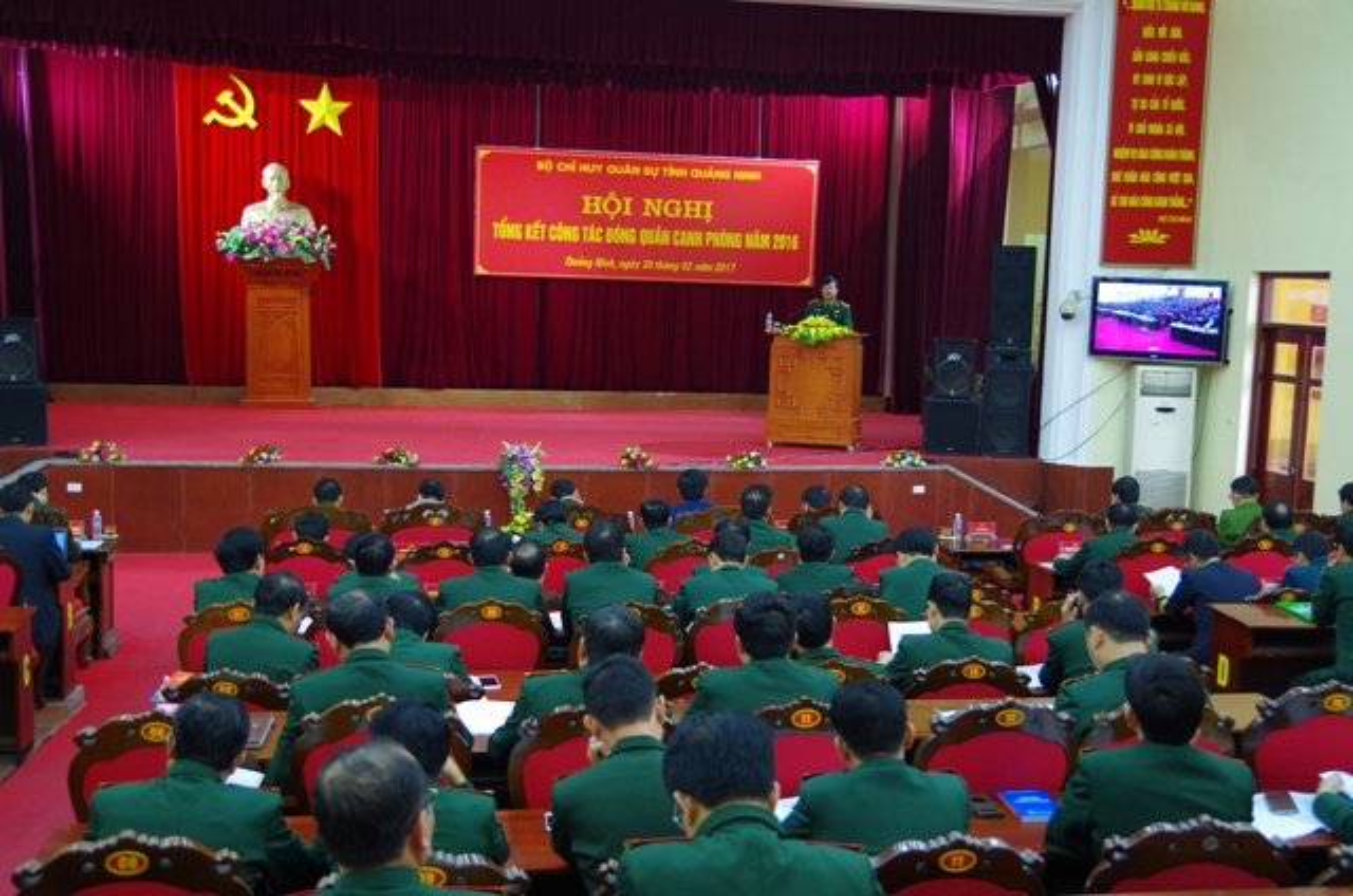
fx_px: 1575
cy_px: 448
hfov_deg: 46.5
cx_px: 676
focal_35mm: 42
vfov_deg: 31.8
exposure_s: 1/20
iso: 800
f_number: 4
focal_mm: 28
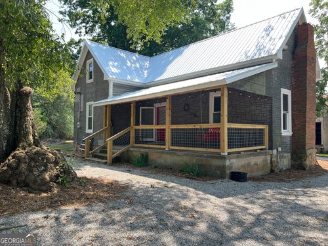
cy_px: 123
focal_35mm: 26
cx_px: 164
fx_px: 246
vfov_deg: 53.1
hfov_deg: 67.3
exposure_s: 1/454
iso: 50
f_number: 1.6
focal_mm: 5.1
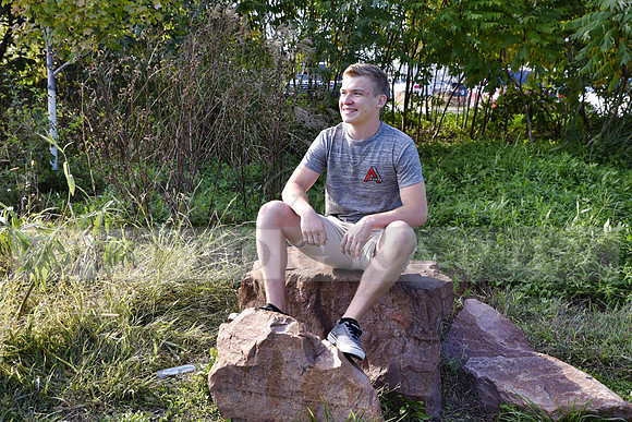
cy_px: 211
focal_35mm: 38
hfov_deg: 50.7
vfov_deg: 35.1
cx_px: 316
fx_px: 667
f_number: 6.3
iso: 200
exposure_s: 1/160
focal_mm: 38
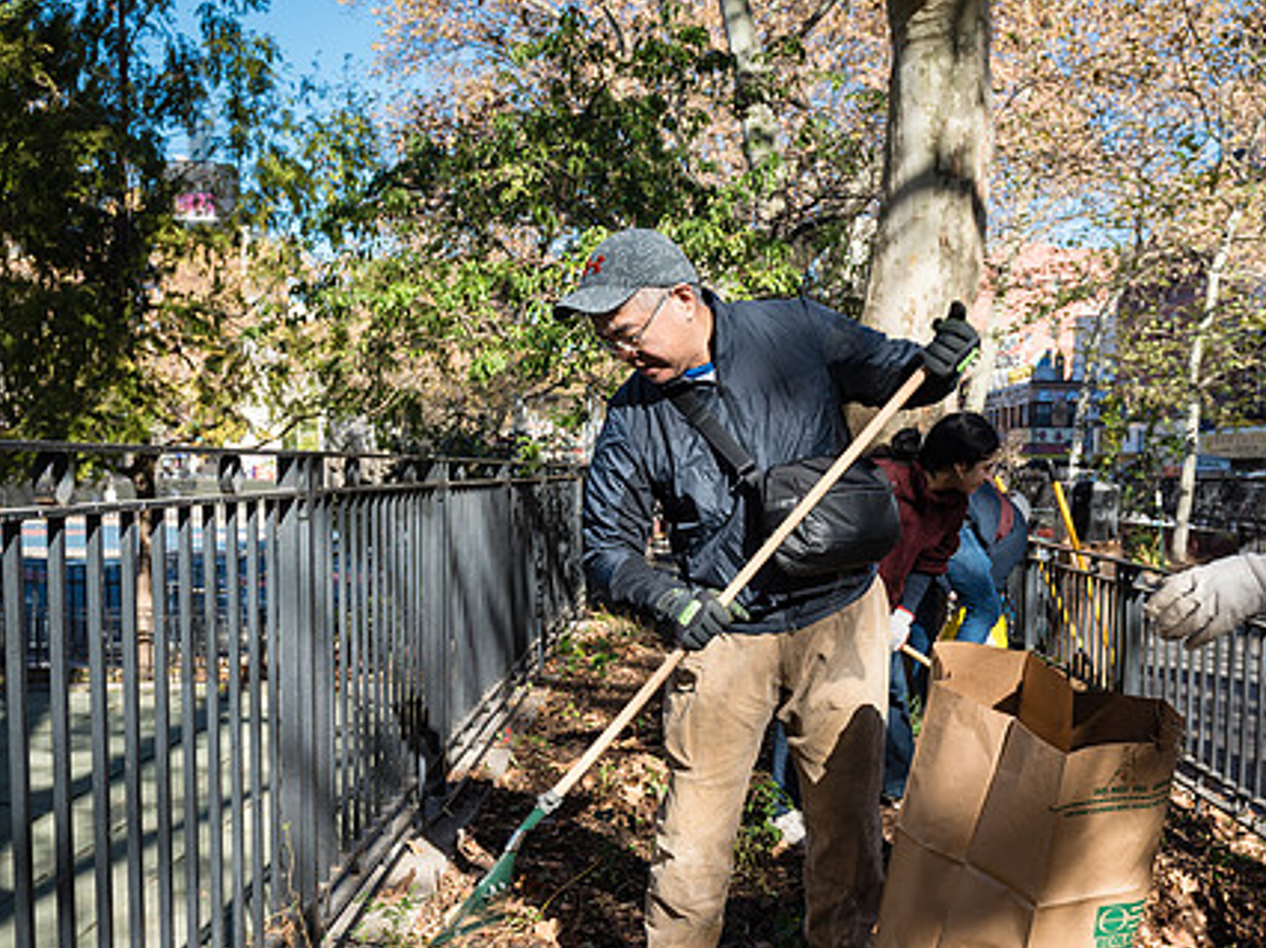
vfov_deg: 37.5
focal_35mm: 38
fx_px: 1389
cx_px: 664
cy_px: 588
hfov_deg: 49.0
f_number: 4
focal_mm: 24
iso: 100
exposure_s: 1/250
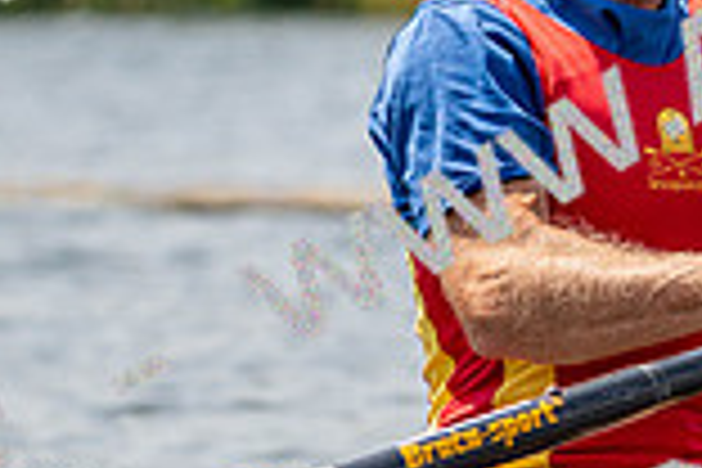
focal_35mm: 745
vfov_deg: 1.8
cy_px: 353
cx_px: 796
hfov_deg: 2.8
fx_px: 14526
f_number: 5.6
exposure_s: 1/1600
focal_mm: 200
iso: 160
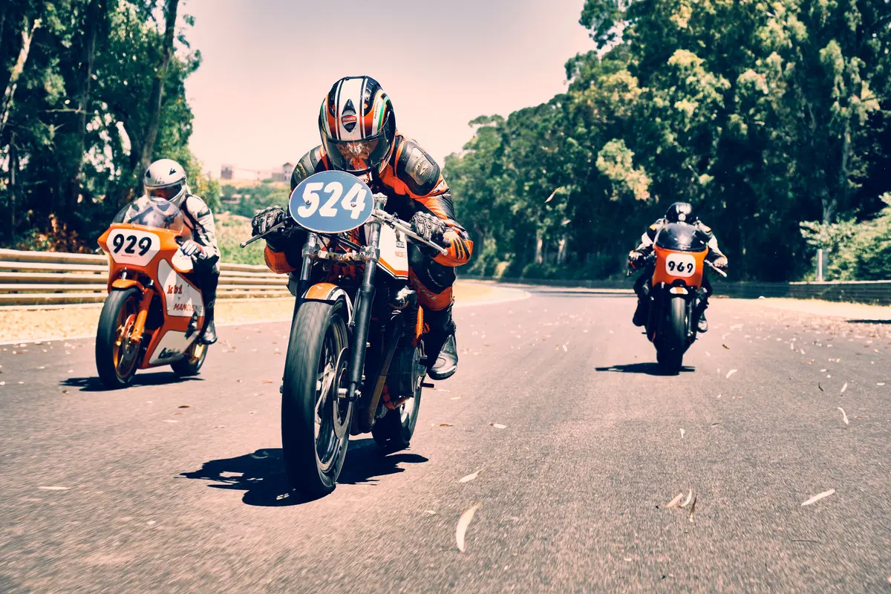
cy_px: 297
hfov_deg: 33.4
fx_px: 1485
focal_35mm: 60
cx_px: 446
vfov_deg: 22.6
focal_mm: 40.1
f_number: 4
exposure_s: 1/500
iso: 200
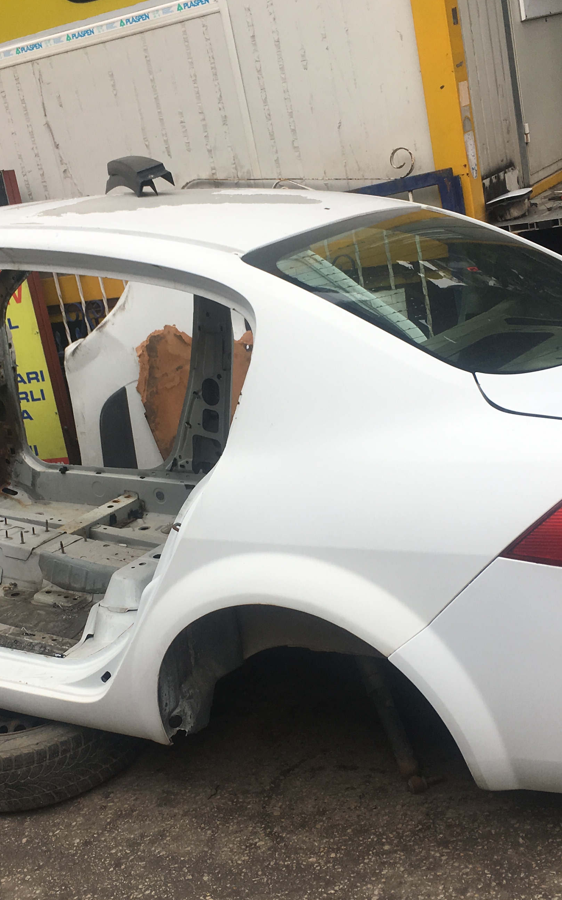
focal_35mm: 48
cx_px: 242
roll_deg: +12.6
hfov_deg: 26.8
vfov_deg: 41.8
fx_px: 1176
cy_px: 503
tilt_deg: -16.9
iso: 25
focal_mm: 4.15
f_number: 2.2
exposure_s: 1/541
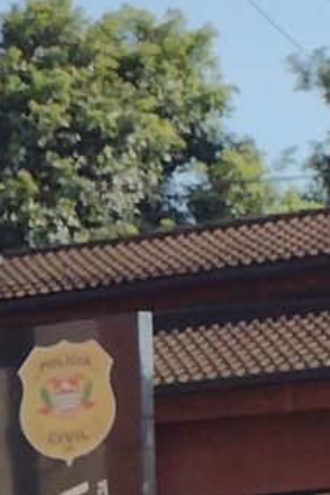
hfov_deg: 5.1
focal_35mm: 226
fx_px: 3107
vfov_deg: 8.6
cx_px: -1239
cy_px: 1015
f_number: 1.7
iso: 100
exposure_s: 1/2475
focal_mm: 4.71
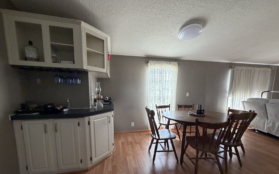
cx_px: 140
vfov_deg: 74.0
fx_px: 114
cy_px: 104
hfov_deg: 101.5
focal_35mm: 15
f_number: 2.2
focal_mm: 2.22
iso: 320
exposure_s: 1/75
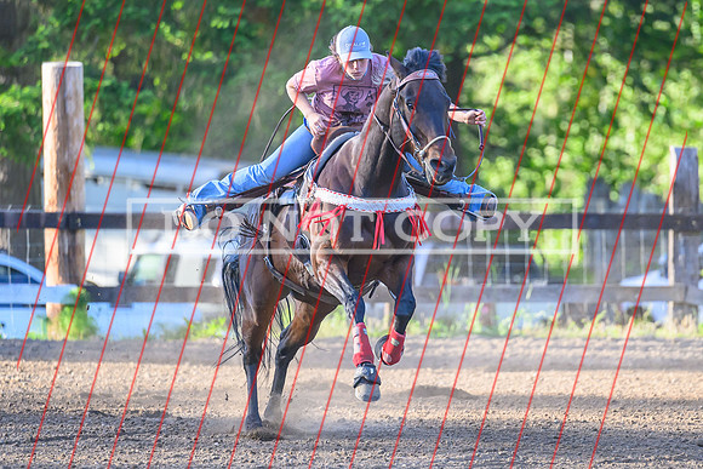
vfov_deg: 3.9
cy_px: 206
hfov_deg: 5.9
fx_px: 6855
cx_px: 407
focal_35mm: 351
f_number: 2.8
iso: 1250
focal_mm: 200
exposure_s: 1/2500
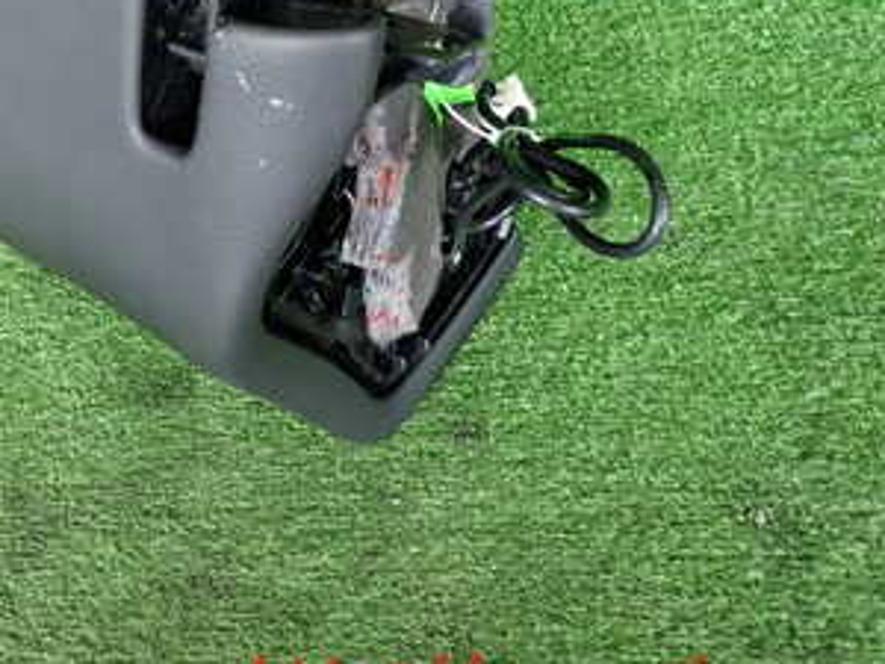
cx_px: 35
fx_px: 1278
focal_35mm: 50
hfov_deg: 35.2
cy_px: 59
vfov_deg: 28.0
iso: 200
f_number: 2
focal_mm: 4.5
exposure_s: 1/50
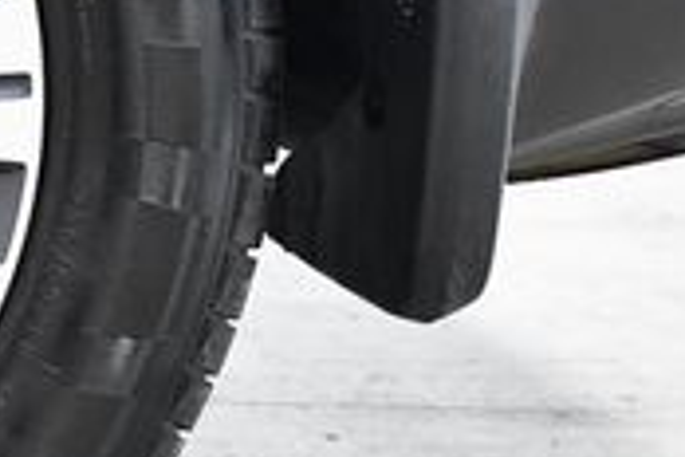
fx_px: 3368
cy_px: 97
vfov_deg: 7.7
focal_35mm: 177
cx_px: -524
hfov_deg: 10.9
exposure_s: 1/125
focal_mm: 32
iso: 2500
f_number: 5.6
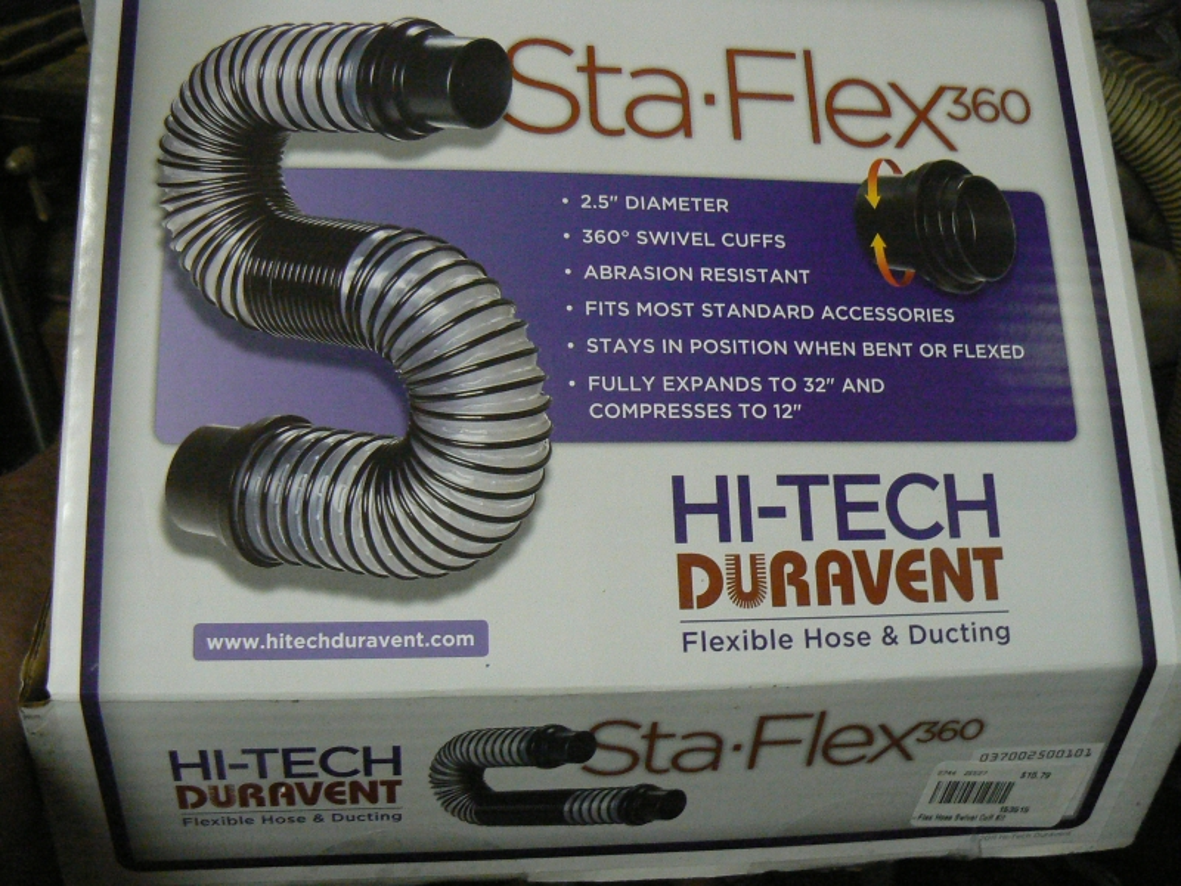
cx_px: 590
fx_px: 1228
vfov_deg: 39.7
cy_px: 443
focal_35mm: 36
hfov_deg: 51.4
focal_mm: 6
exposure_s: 1/40
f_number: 2.8
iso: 400
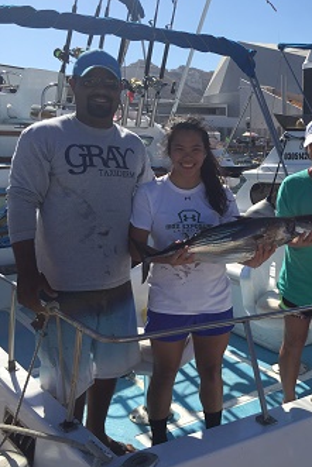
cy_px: 234
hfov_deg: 31.6
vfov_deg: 47.4
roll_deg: +0.0
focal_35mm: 41
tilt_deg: -8.8
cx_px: 261
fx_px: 532
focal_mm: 4.15
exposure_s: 1/2475
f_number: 2.2
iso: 32
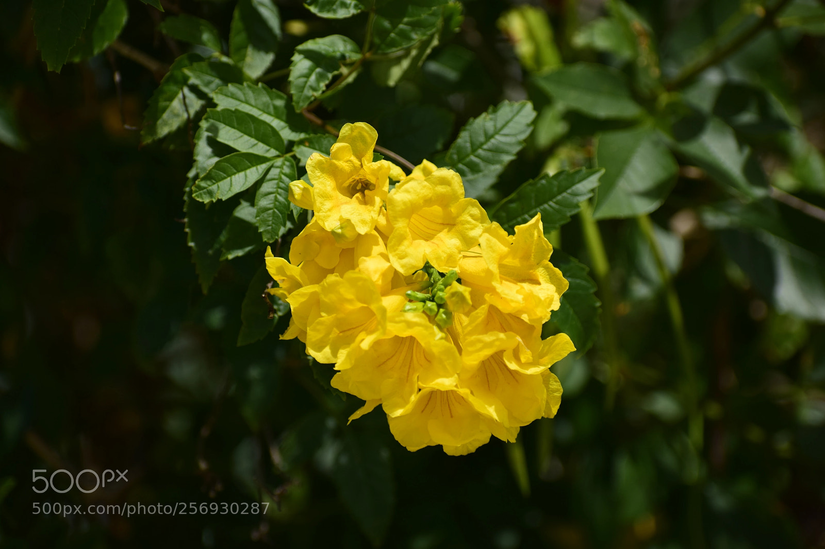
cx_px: 412
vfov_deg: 7.9
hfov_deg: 11.8
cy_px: 274
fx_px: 3986
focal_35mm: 174
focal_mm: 116
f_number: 4.8
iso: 100
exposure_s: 1/1600
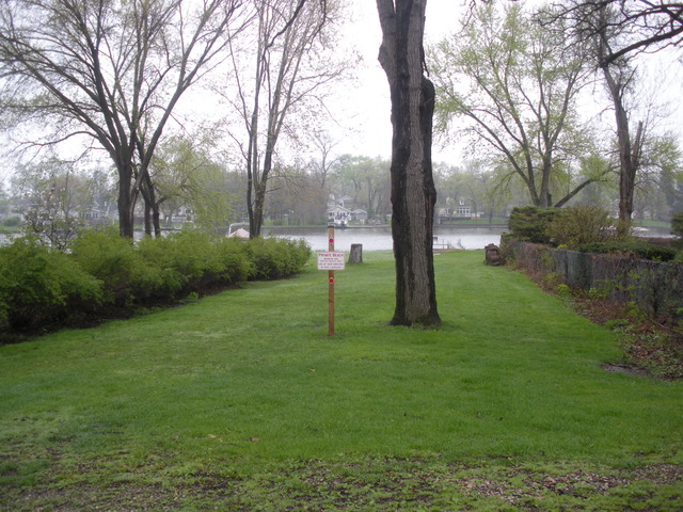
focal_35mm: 36
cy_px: 256
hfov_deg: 51.4
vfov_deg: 39.7
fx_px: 710
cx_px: 342
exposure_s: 1/90.8
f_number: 3.5
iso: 64
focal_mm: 6.3
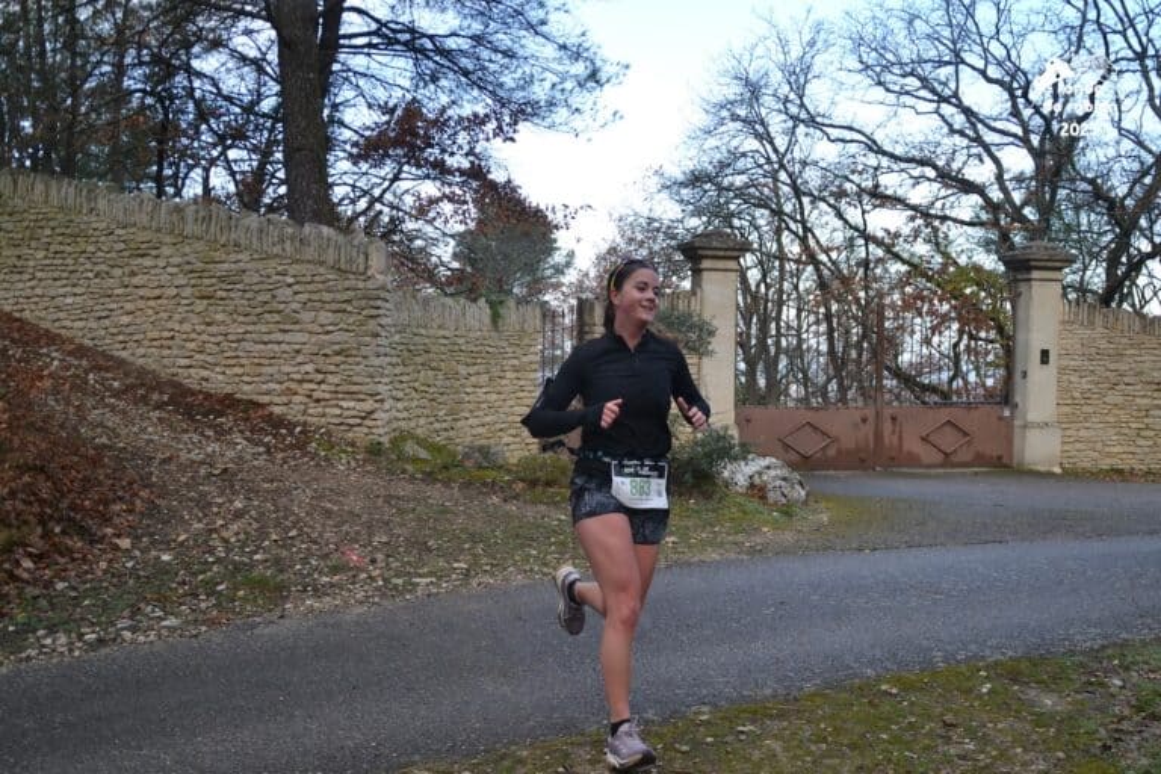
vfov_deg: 35.5
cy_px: 387
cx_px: 580
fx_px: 1209
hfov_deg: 51.3
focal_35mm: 38
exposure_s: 1/800
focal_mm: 25
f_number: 3.8
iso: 400
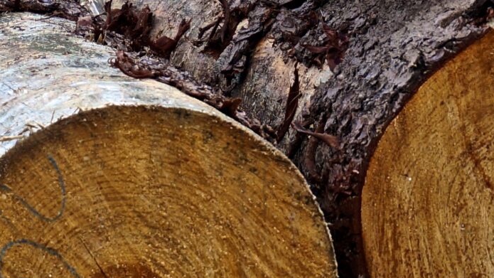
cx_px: 295
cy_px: -10
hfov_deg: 7.5
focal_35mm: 289
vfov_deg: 4.2
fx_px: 3786
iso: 100
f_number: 5.6
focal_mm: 50
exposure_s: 1/160
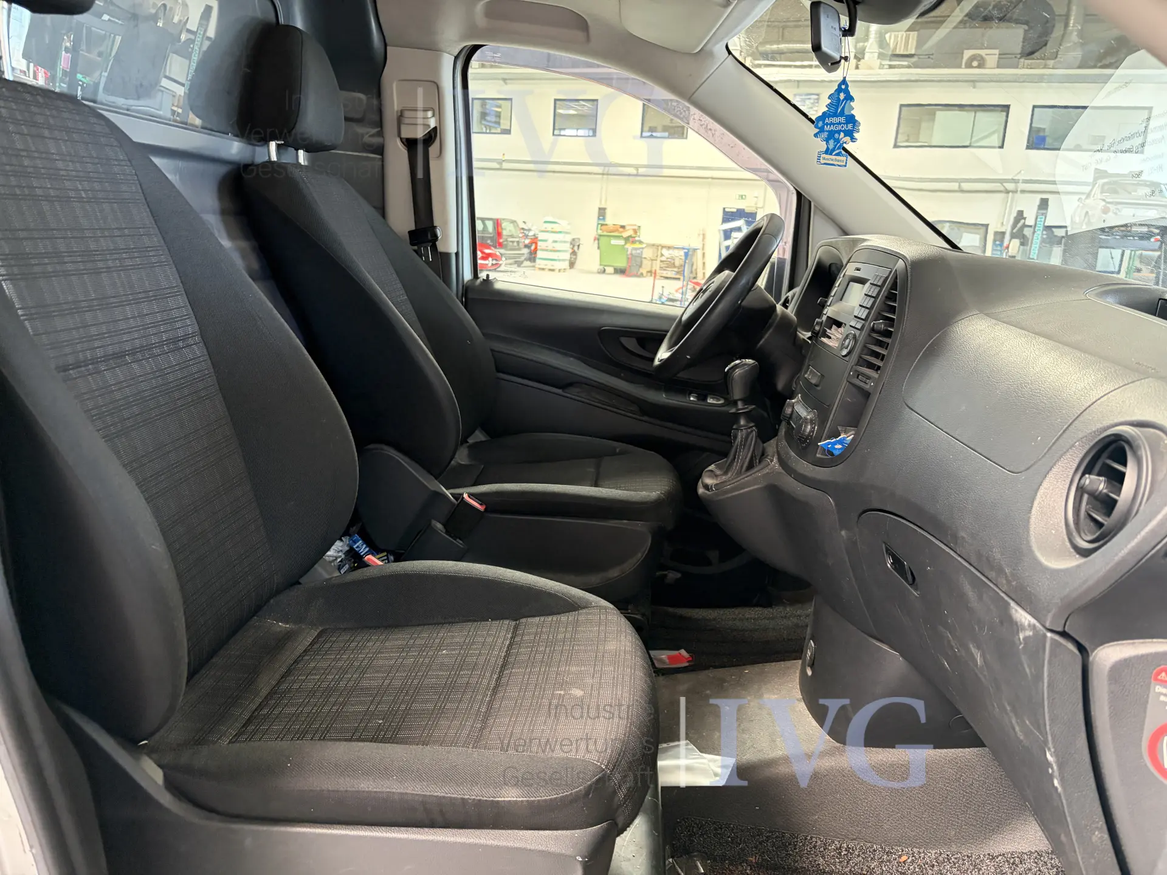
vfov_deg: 53.1
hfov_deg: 67.3
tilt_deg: -12.6
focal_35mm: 26
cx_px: 584
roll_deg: -3.7
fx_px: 877
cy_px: 438
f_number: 1.6
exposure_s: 1/60
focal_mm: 5.96
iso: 320
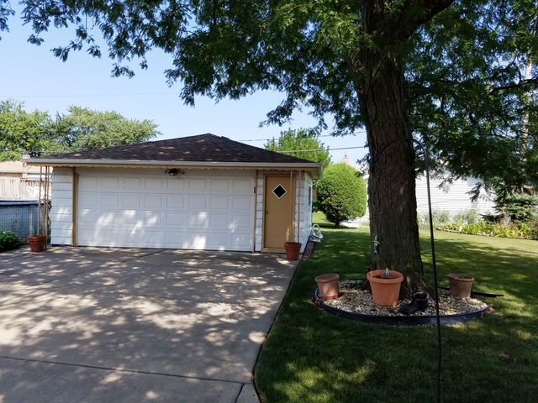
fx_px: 404
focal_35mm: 26
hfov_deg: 67.3
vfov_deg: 53.1
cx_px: 269
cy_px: 202
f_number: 1.7
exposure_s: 1/1532
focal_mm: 4.2
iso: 50
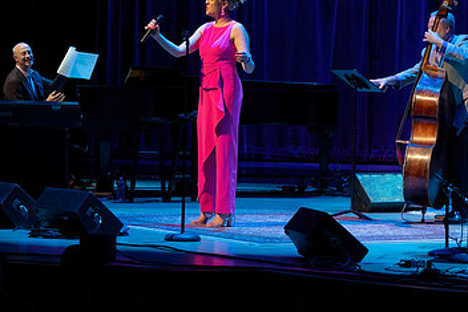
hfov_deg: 12.4
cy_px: 75
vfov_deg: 8.3
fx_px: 2146
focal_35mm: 165
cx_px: 323
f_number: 7.1
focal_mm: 100
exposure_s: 1/250
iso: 4000
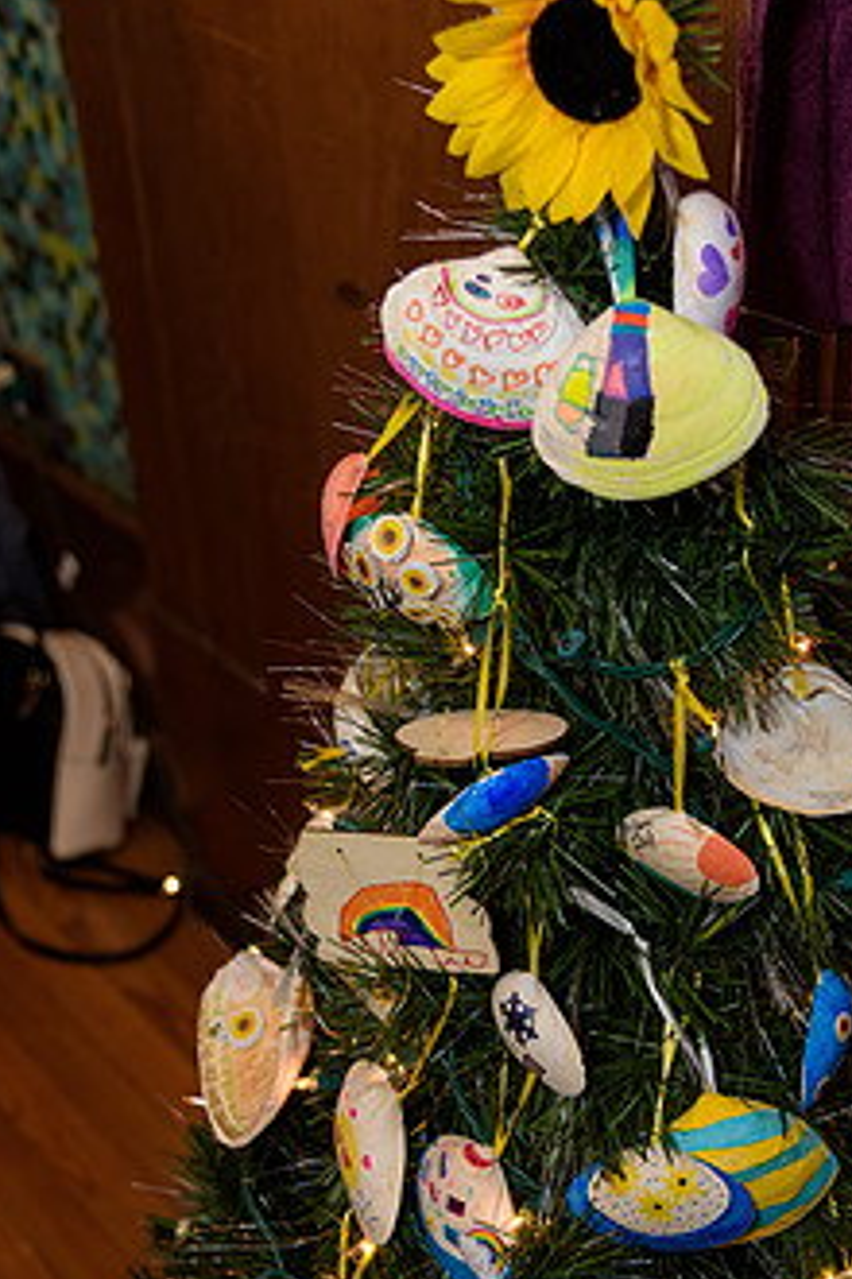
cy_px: 756
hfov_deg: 22.5
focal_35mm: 60
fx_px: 2130
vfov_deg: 33.3
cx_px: 558
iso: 400
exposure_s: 1/125
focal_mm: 44
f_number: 4
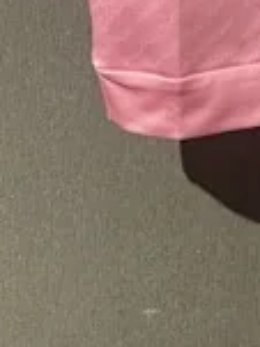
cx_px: 376
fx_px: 862
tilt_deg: -4.1
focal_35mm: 86
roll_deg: +1.5
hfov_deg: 15.9
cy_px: -191
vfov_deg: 19.5
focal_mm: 4.2
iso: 200
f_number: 1.6
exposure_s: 1/50
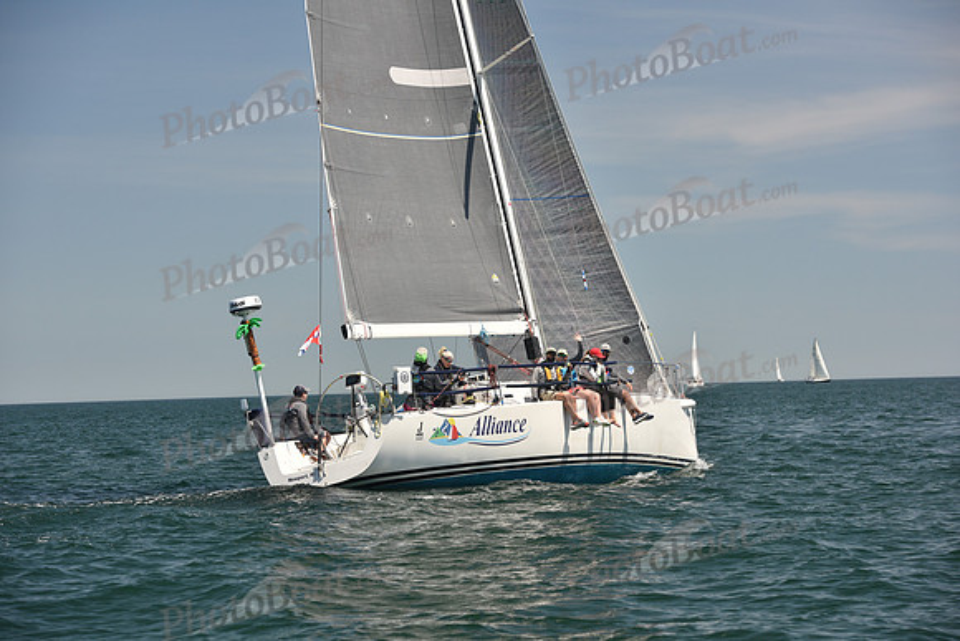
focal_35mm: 110
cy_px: 320
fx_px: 2934
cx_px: 480
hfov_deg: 18.6
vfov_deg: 12.5
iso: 250
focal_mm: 110
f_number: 5
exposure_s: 1/800
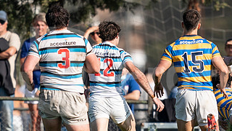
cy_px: 117
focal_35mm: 1725
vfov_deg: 0.7
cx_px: 132
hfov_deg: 1.3
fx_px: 10612
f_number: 2.8
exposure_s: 1/1250
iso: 100
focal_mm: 400
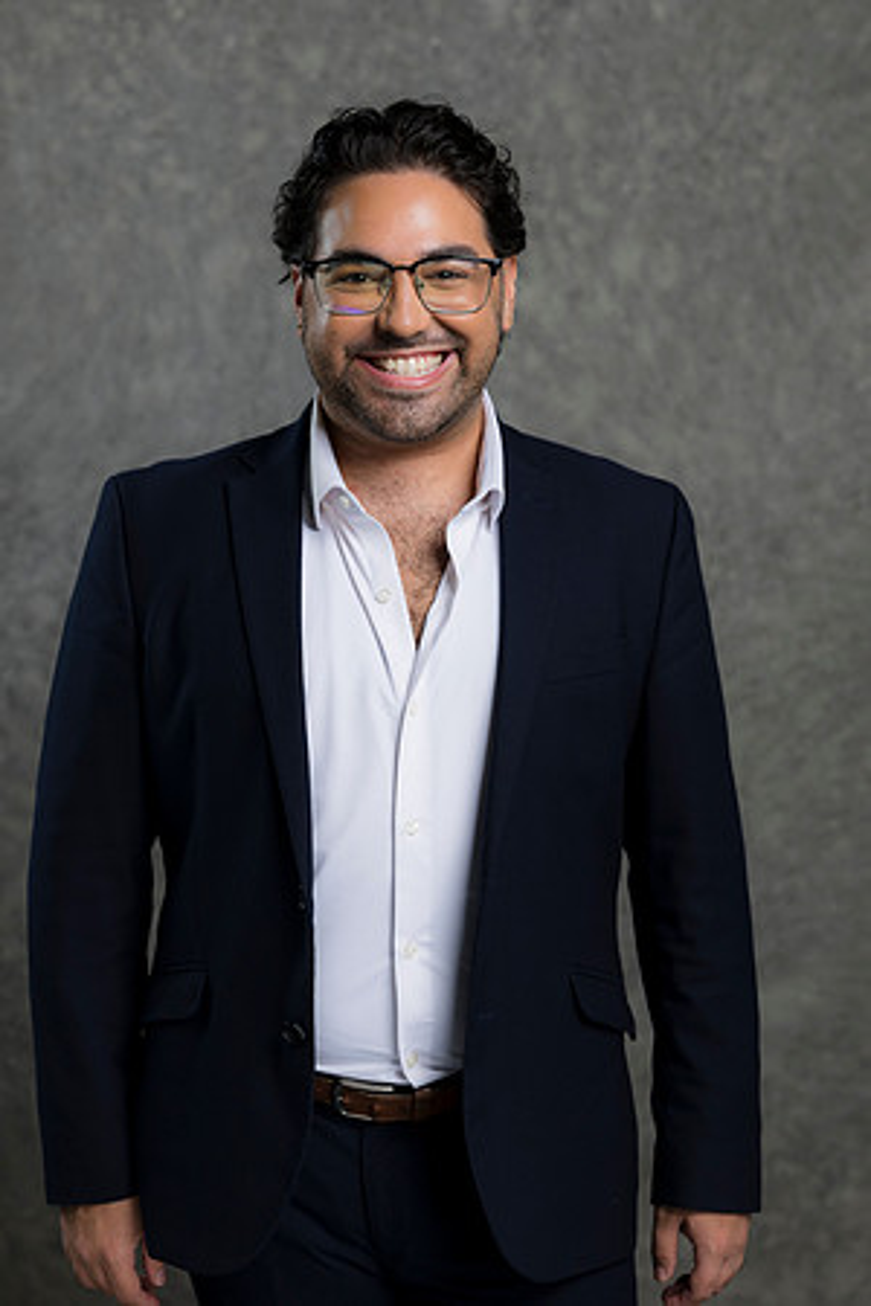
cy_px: 653
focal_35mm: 85
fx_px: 3085
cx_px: 436
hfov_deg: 16.1
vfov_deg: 23.9
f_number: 5
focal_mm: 85
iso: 125
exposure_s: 1/200
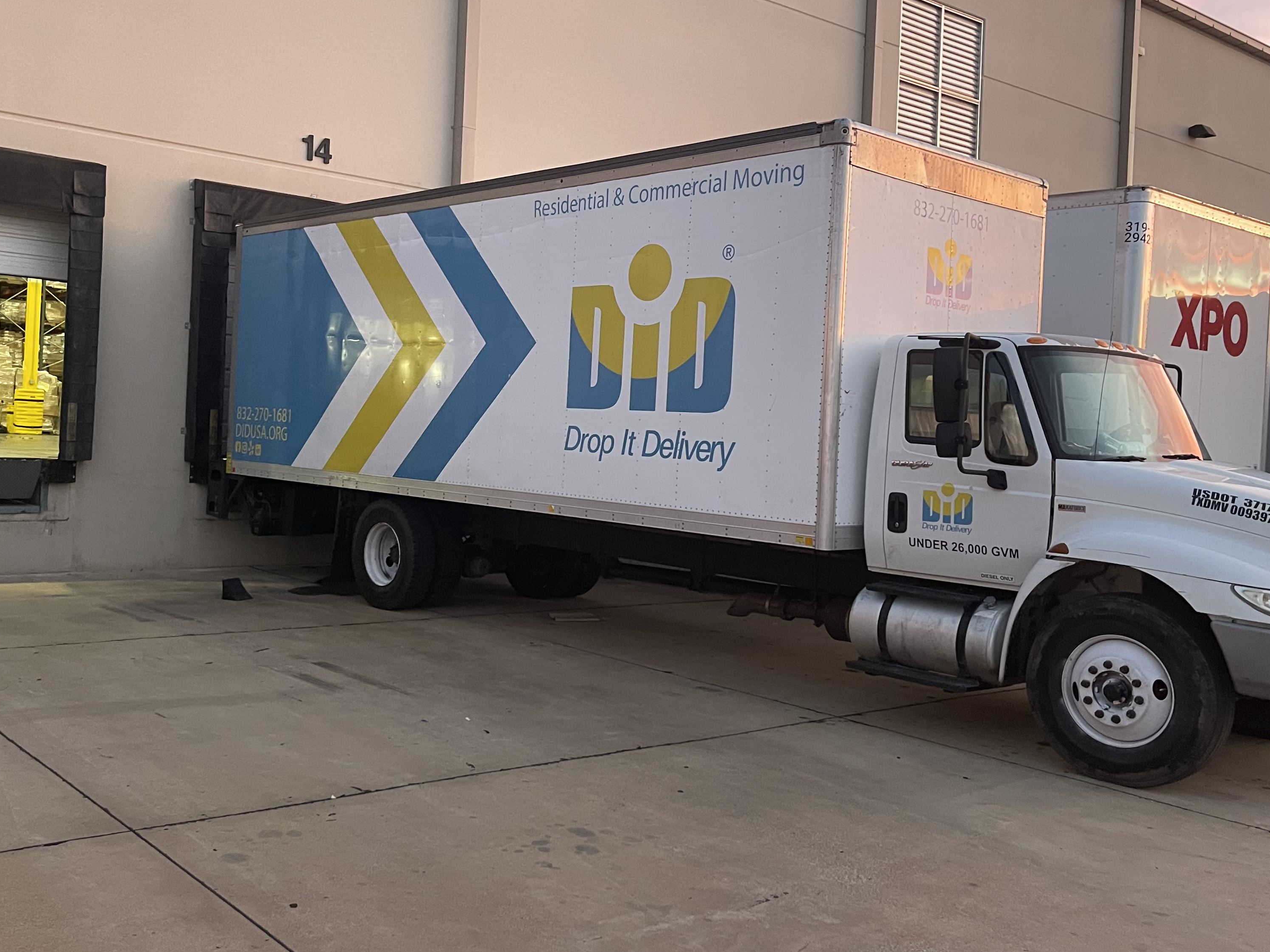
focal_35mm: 35
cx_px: 557
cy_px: 433
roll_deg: -2.9
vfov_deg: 40.7
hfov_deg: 52.5
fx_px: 1284
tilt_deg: -0.2
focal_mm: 5.1
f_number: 1.6
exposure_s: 1/60
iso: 400
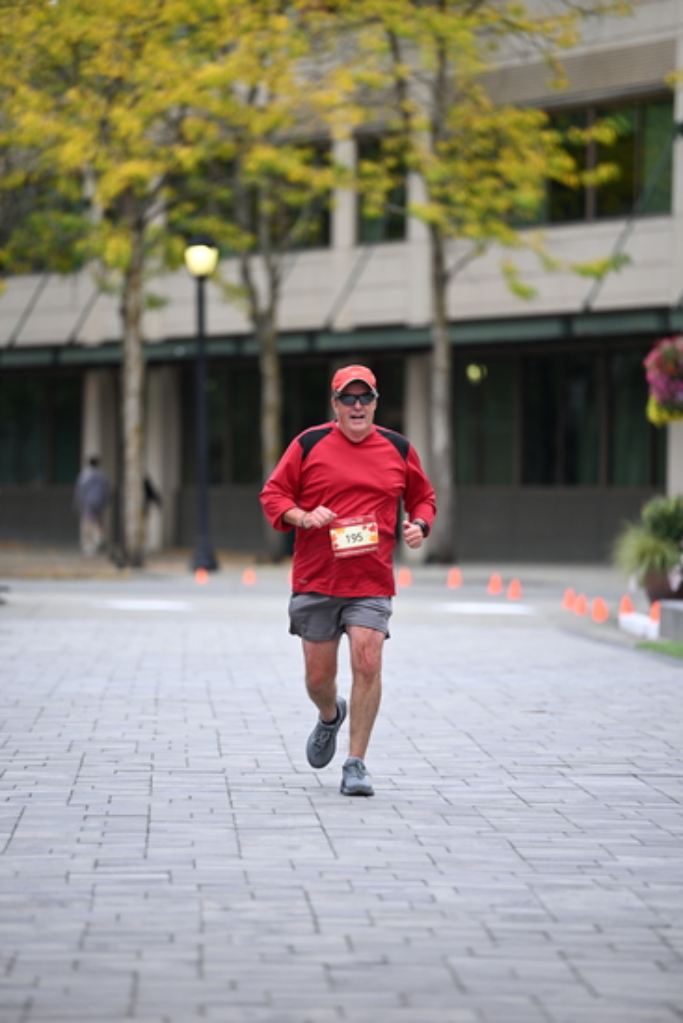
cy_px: 512
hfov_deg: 6.9
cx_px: 342
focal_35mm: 200
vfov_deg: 10.3
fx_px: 5688
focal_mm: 200
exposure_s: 1/1600
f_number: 2.8
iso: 640
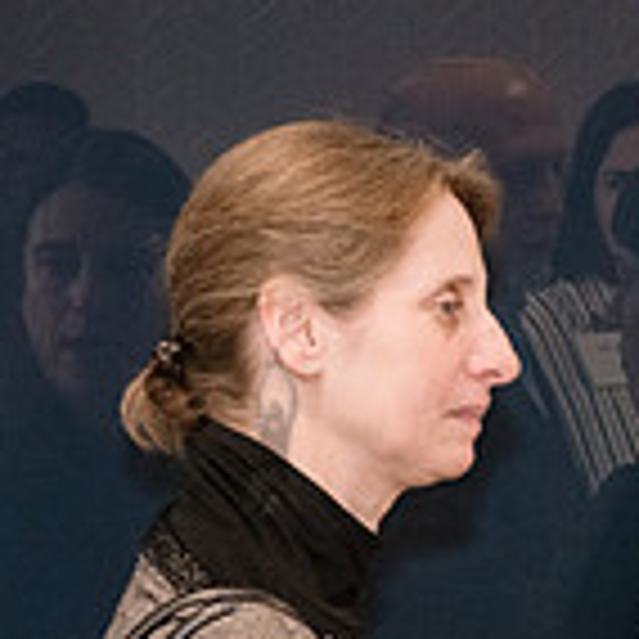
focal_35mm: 202
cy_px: 667
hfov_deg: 8.5
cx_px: 952
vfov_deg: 8.6
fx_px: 4219
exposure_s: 1/160
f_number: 5
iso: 2000
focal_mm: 48
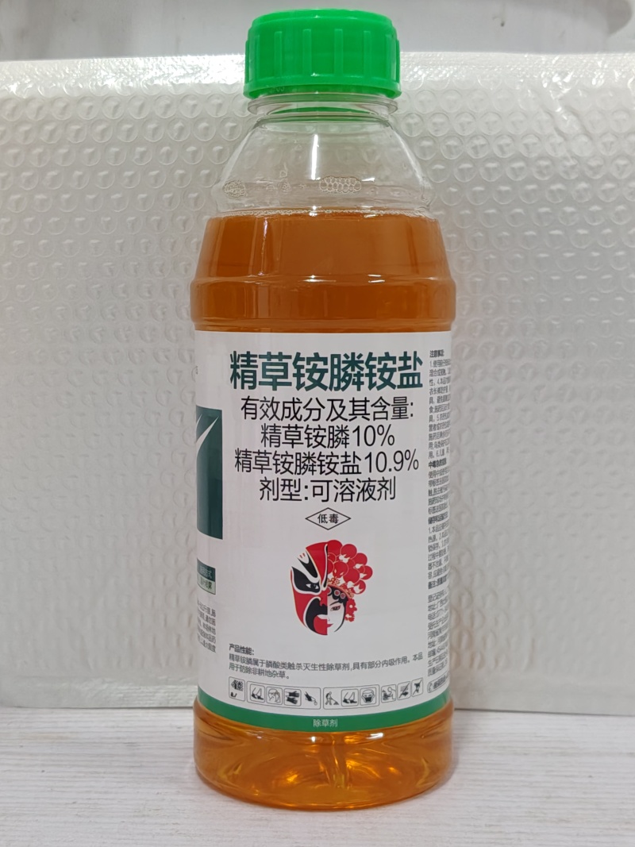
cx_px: 318
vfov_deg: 37.5
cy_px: 424
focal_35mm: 51
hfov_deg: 28.6
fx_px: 1248
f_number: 1.88
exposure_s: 1/33.3
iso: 853
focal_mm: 4.84
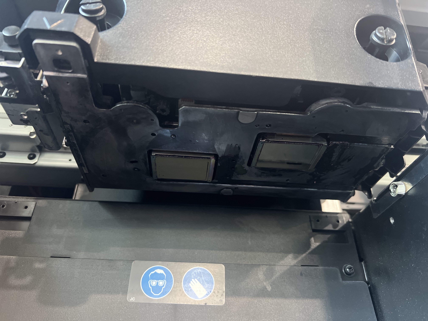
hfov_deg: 67.3
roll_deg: -0.2
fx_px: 321
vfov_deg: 53.1
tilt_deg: +34.1
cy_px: 160
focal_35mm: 26
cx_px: 214
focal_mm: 5.7
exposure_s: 1/40
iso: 500
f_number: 1.5
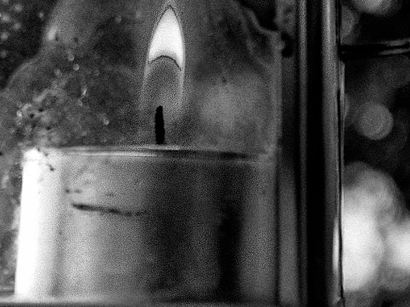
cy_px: 81
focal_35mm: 122
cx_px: 110
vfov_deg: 12.1
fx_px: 1445
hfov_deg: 16.1
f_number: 3.5
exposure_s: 1/200
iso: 100
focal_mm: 20
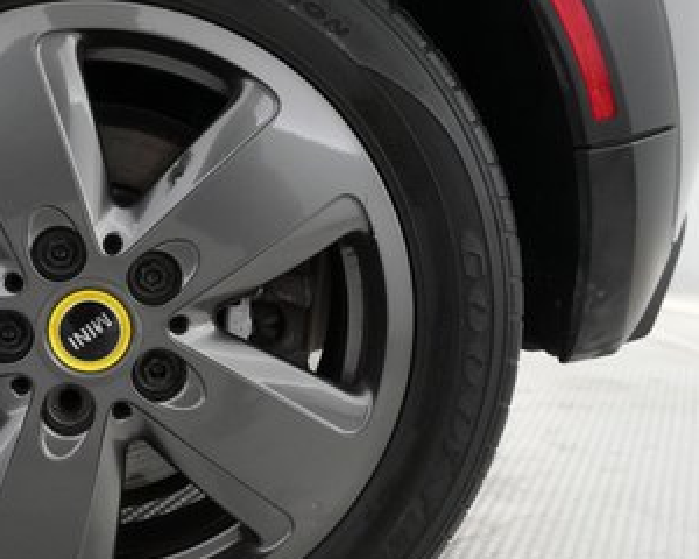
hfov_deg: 34.5
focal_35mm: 52
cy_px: 286
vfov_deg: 29.1
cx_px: 107
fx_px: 1076
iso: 5000
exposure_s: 1/125
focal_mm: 26
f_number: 4.5
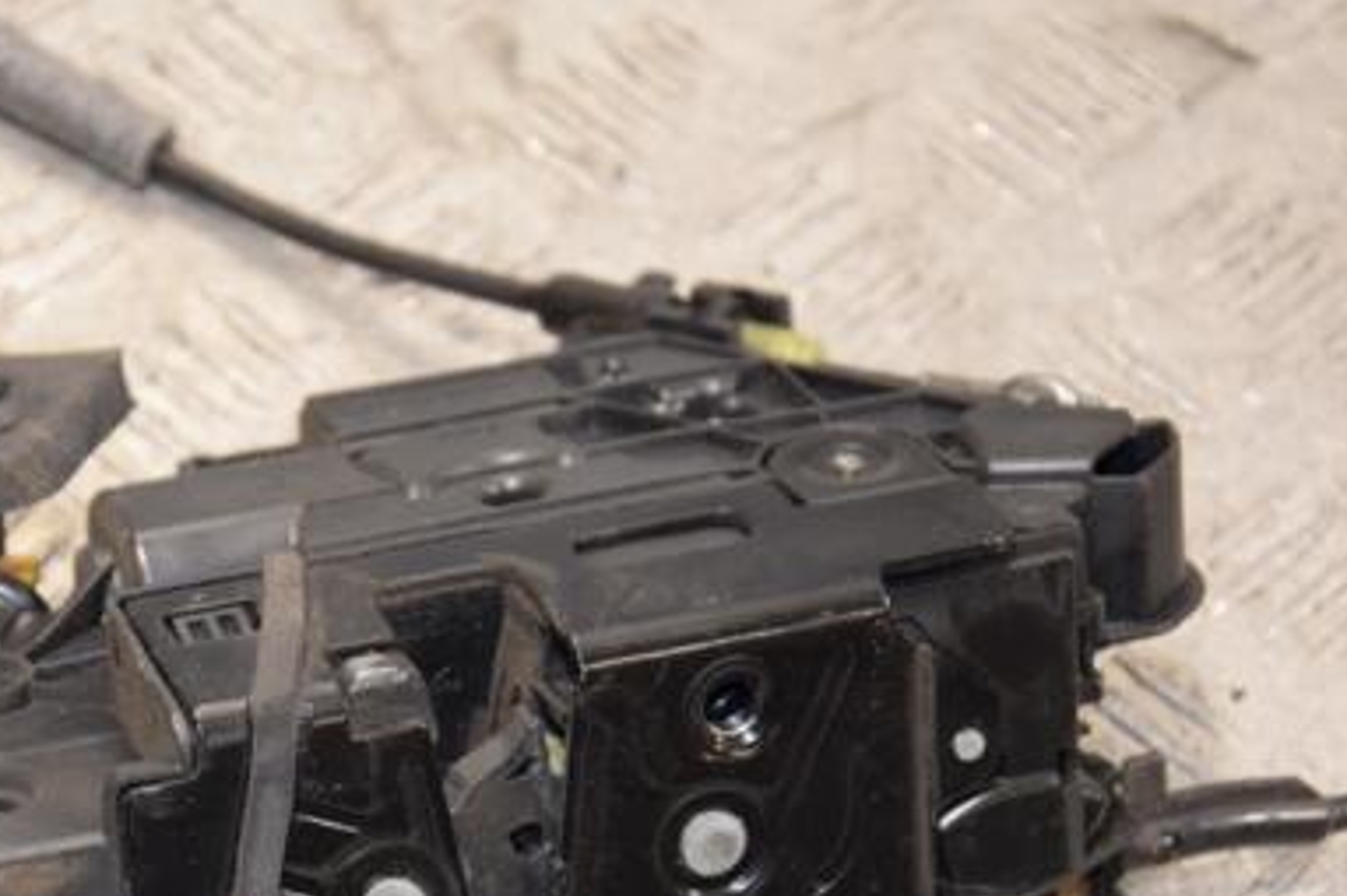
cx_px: 411
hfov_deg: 13.2
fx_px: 5797
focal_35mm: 155
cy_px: 696
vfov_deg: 8.8
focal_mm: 66
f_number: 5.3
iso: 800
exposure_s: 1/100
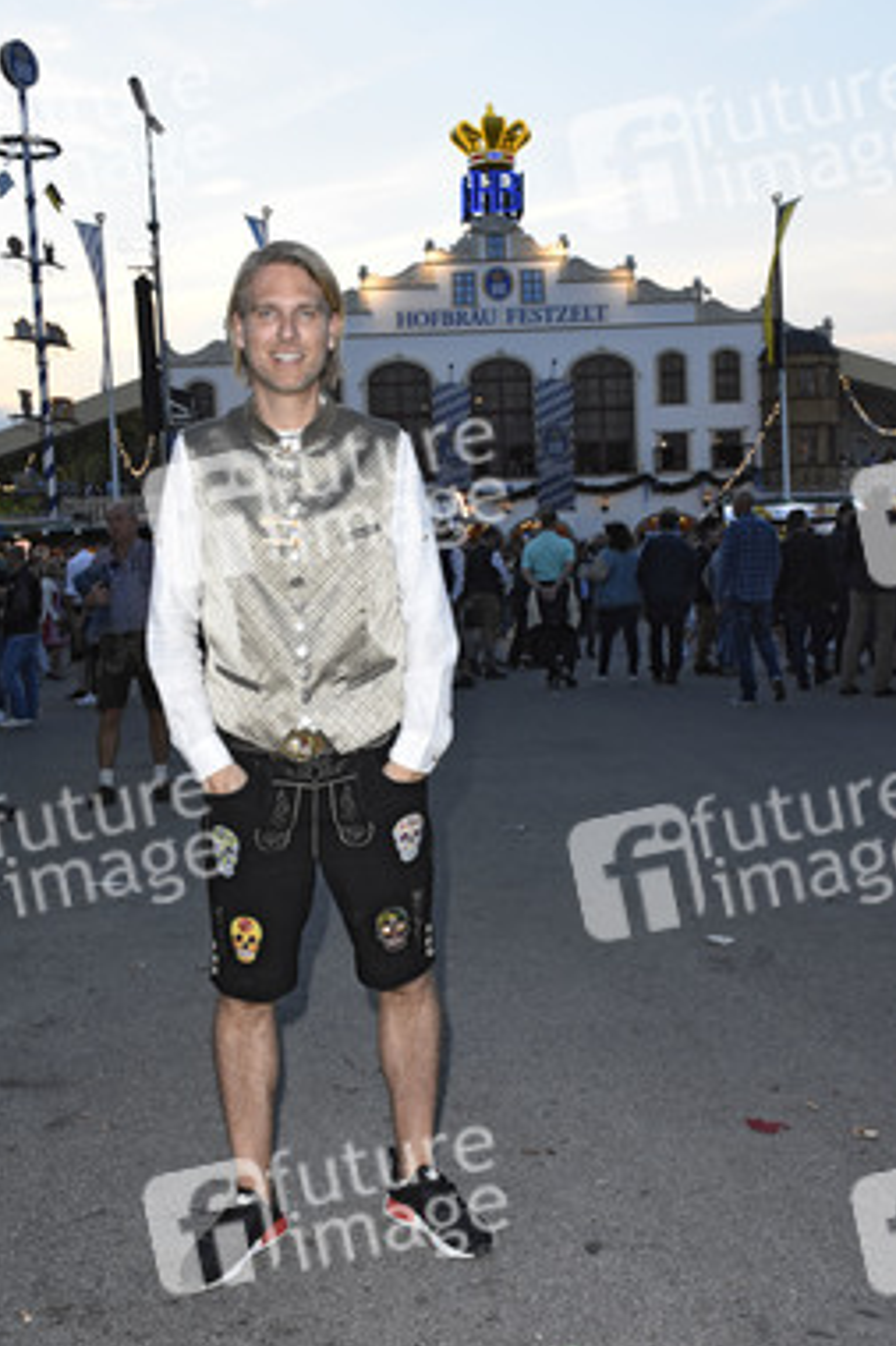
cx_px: 429
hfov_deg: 32.6
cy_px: 680
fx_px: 1532
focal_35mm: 41
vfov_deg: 47.4
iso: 1600
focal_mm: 26
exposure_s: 1/160
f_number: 9
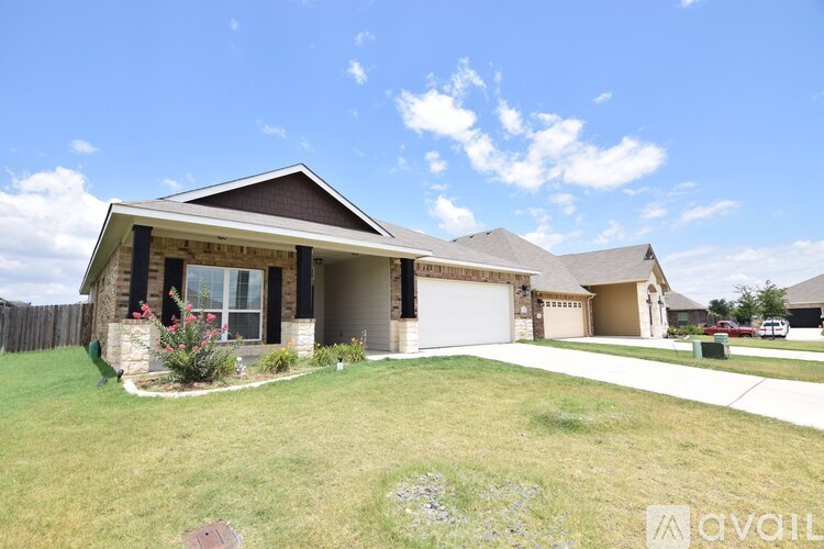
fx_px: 378
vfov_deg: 72.1
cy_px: 274
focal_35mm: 16
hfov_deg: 95.0
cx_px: 412
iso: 100
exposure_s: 1/320
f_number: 7.1
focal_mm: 11
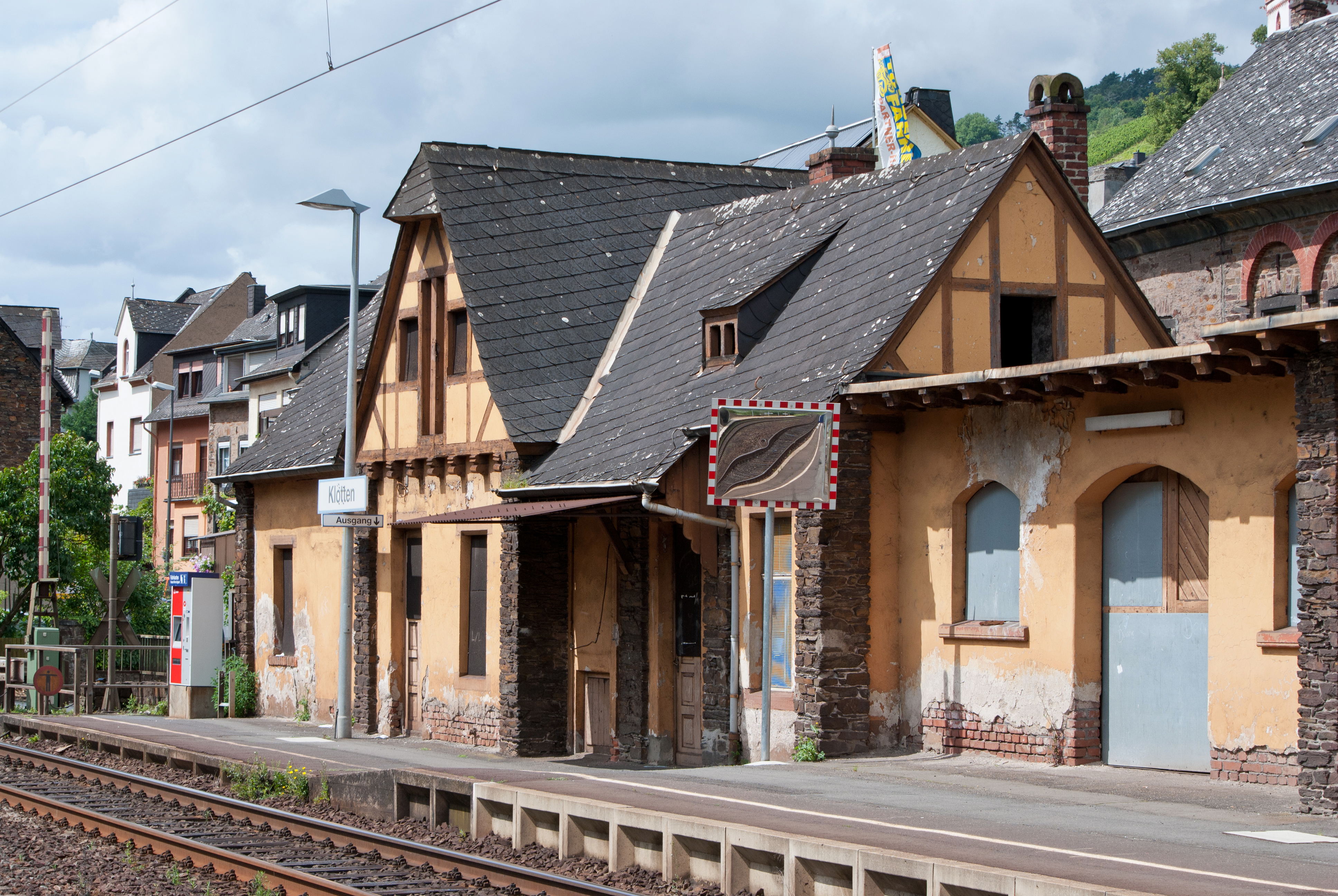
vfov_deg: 15.8
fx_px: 3237
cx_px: 669
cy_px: 448
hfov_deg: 23.4
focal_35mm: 87
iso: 100
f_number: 8
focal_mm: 58
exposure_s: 1/320
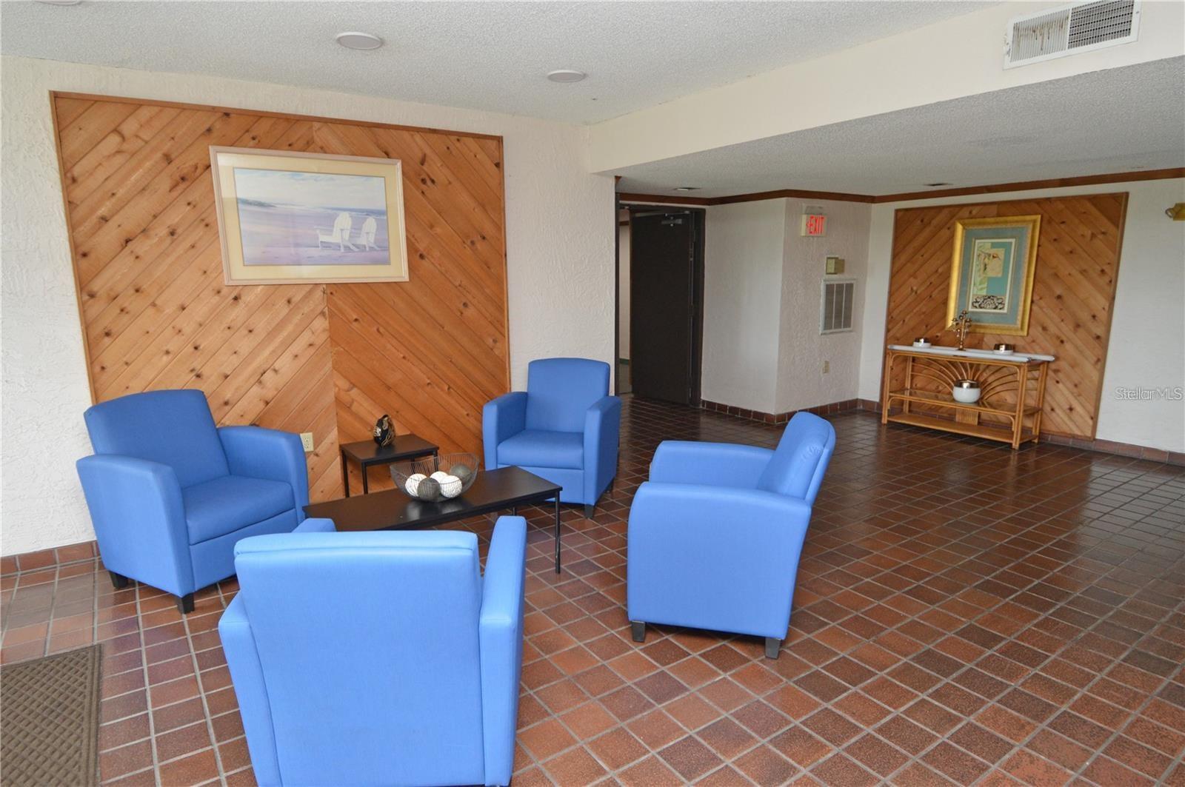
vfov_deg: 67.3
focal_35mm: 18
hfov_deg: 90.1
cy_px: 394
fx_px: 592
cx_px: 592
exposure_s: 1/60
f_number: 4
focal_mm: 12
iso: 640
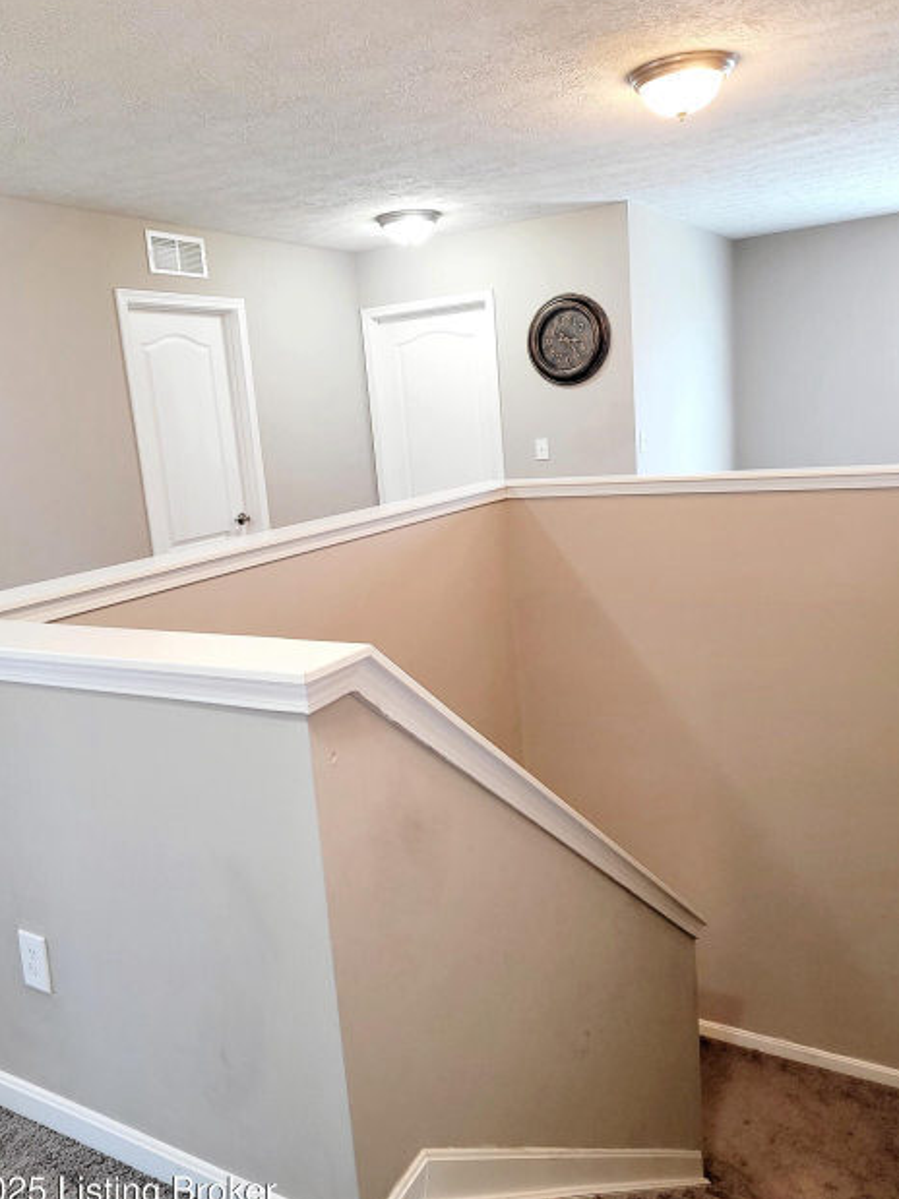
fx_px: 970
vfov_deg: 63.5
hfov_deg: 49.7
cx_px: 420
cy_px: 603
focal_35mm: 28
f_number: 1.8
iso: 200
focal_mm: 5.4
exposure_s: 1/60.2
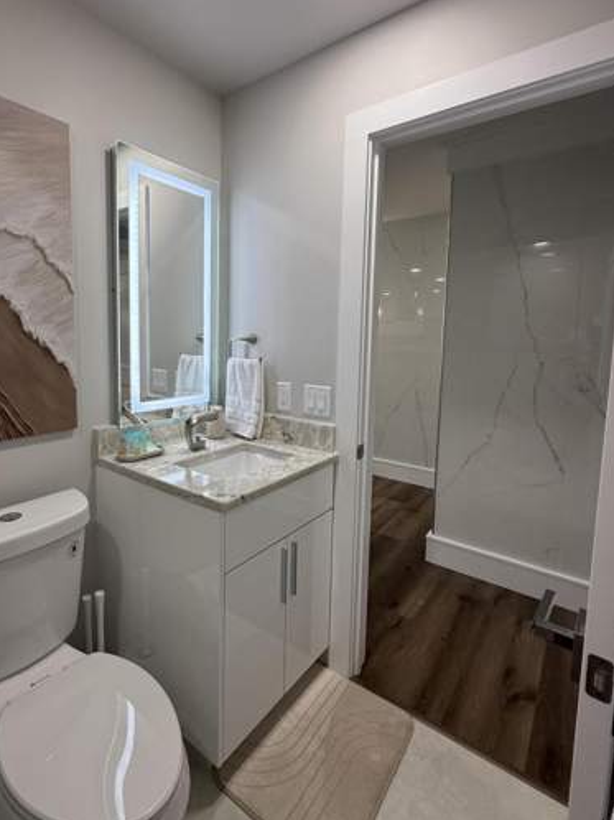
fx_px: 426
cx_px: 257
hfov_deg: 71.1
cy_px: 379
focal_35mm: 18
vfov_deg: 87.6
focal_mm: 2.22
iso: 100
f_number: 2.2
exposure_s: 1/120
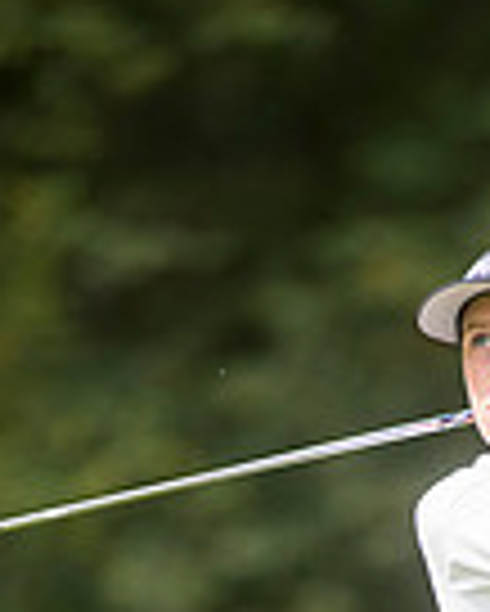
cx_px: 490
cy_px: 986
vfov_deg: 2.1
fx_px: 16822
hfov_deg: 1.7
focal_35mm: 929
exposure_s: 1/1600
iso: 400
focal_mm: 300
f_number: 4
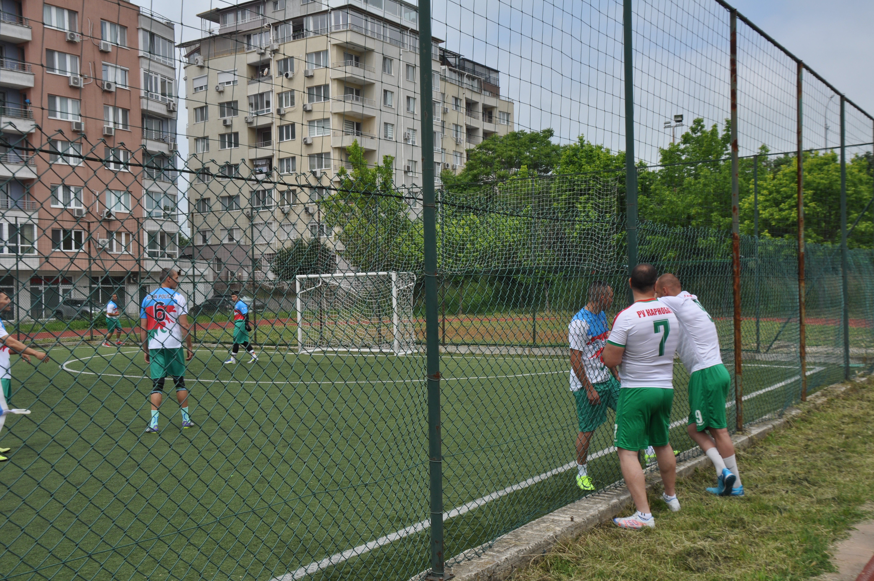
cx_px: 437
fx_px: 873
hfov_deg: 53.2
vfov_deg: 36.8
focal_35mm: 36
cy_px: 290
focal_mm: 24
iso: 200
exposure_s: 1/320
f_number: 9
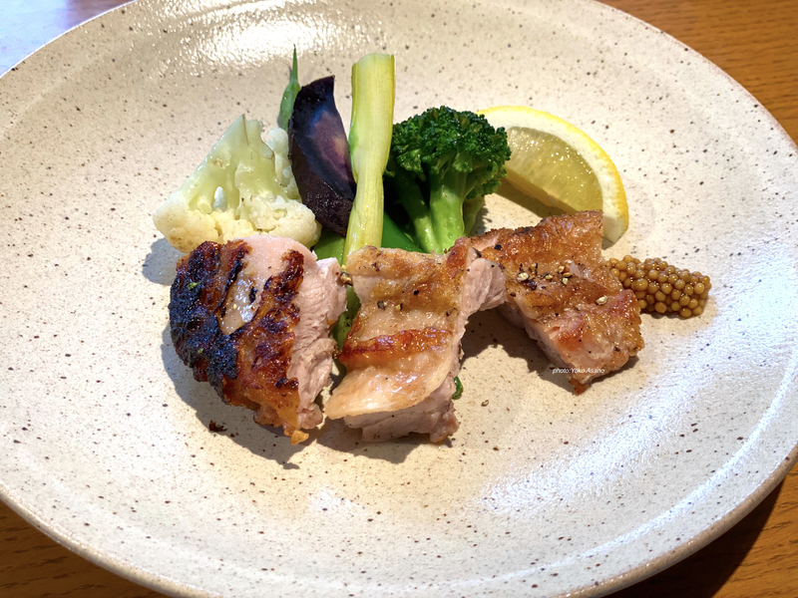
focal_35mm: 52
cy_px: 299
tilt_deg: -46.2
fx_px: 1199
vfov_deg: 28.0
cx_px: 399
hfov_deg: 36.8
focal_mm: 6
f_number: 2
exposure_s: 1/100
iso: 100
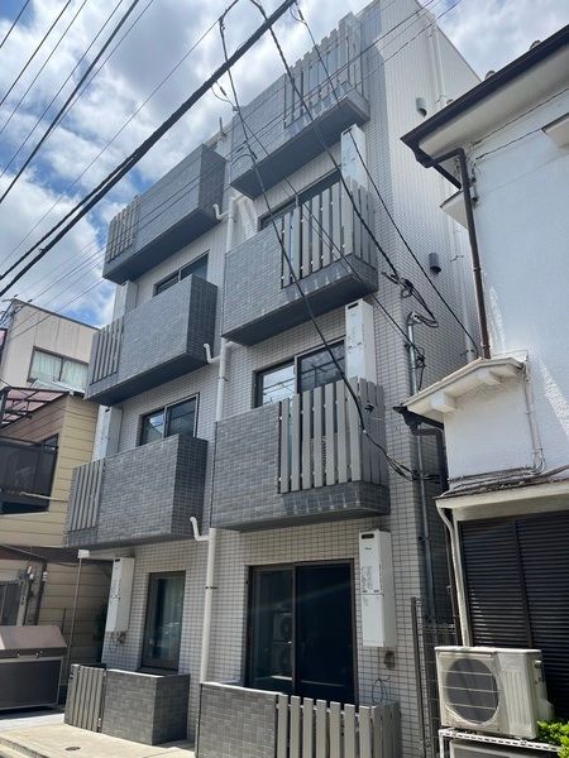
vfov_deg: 67.3
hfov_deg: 53.1
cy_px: 379
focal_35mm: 26
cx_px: 284
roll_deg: -1.9
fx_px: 570
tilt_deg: +21.9
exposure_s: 1/2268
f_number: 1.6
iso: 50
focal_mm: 5.1
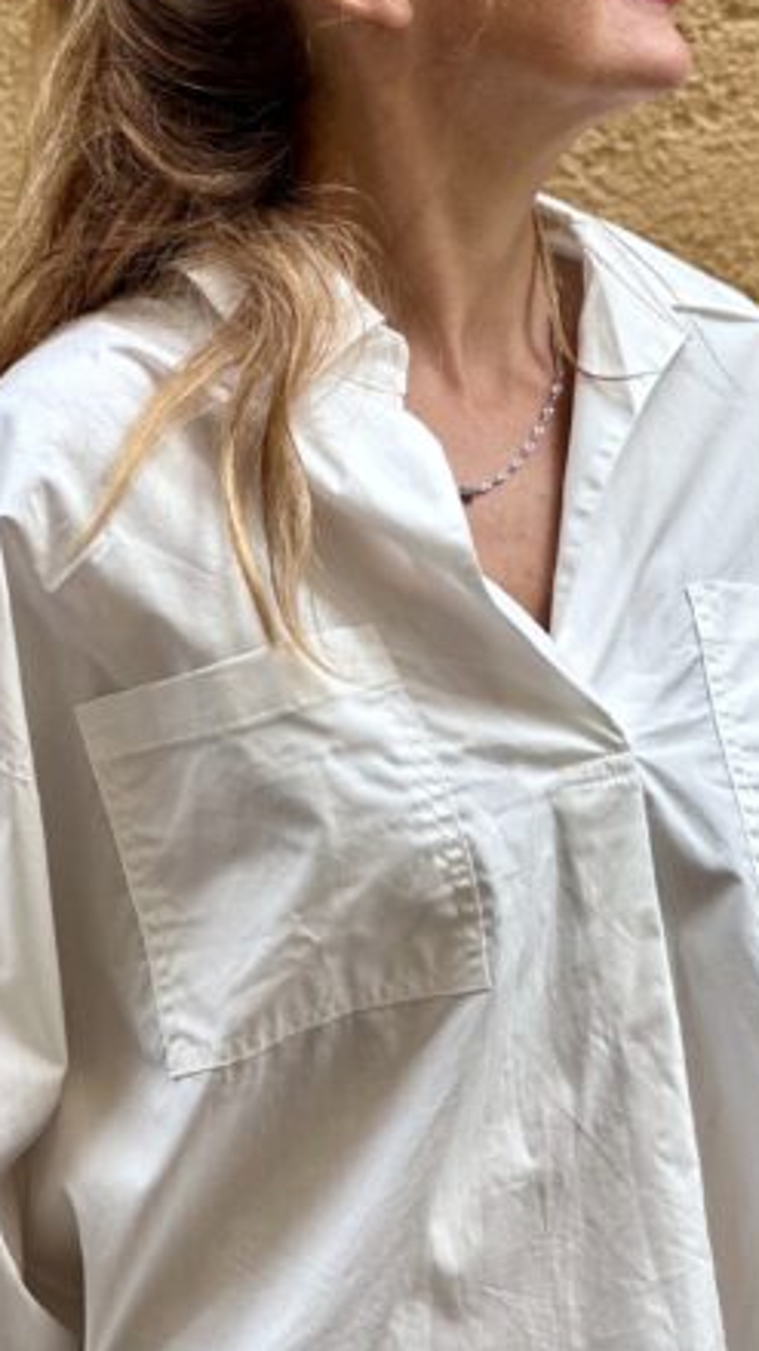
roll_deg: -0.5
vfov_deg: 14.8
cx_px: 498
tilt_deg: -3.9
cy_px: 679
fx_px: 5196
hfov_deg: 8.4
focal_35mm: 145
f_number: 2.8
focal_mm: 9
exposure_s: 1/121
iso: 20
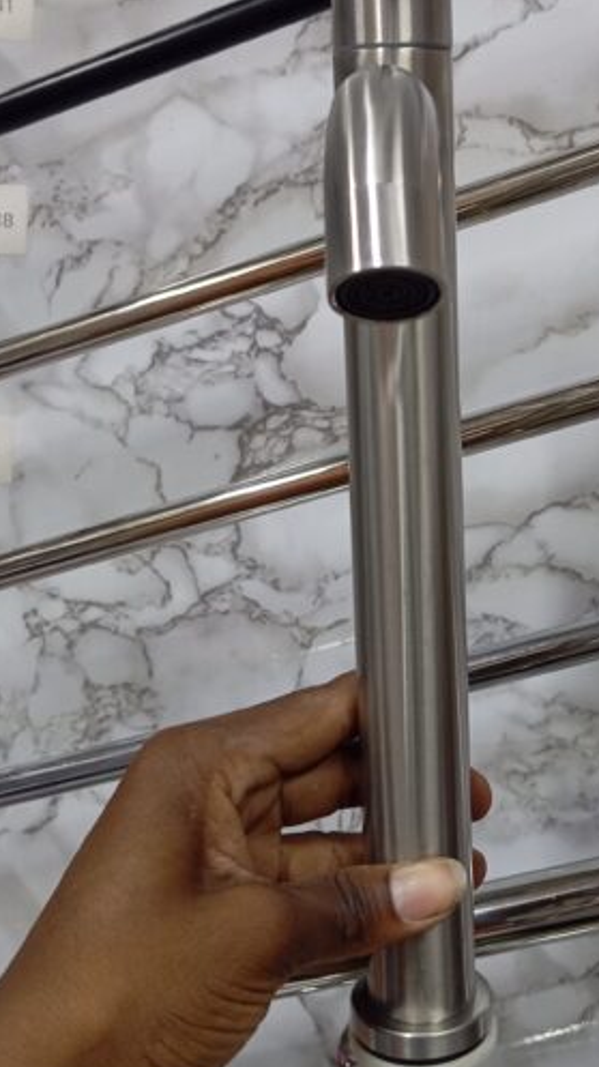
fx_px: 1386
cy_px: 403
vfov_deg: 41.8
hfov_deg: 24.2
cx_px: 429
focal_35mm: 49
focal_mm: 4.22
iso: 405
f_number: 1.8
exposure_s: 1/50
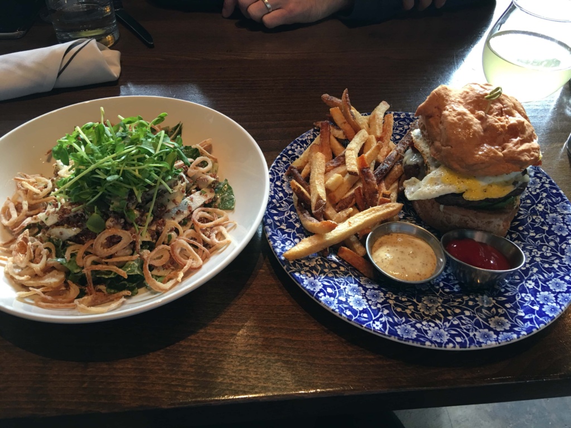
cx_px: 286
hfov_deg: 61.7
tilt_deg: -46.2
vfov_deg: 48.2
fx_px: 478
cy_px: 214
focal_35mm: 29
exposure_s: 1/15
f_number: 2.2
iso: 40
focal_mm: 4.15
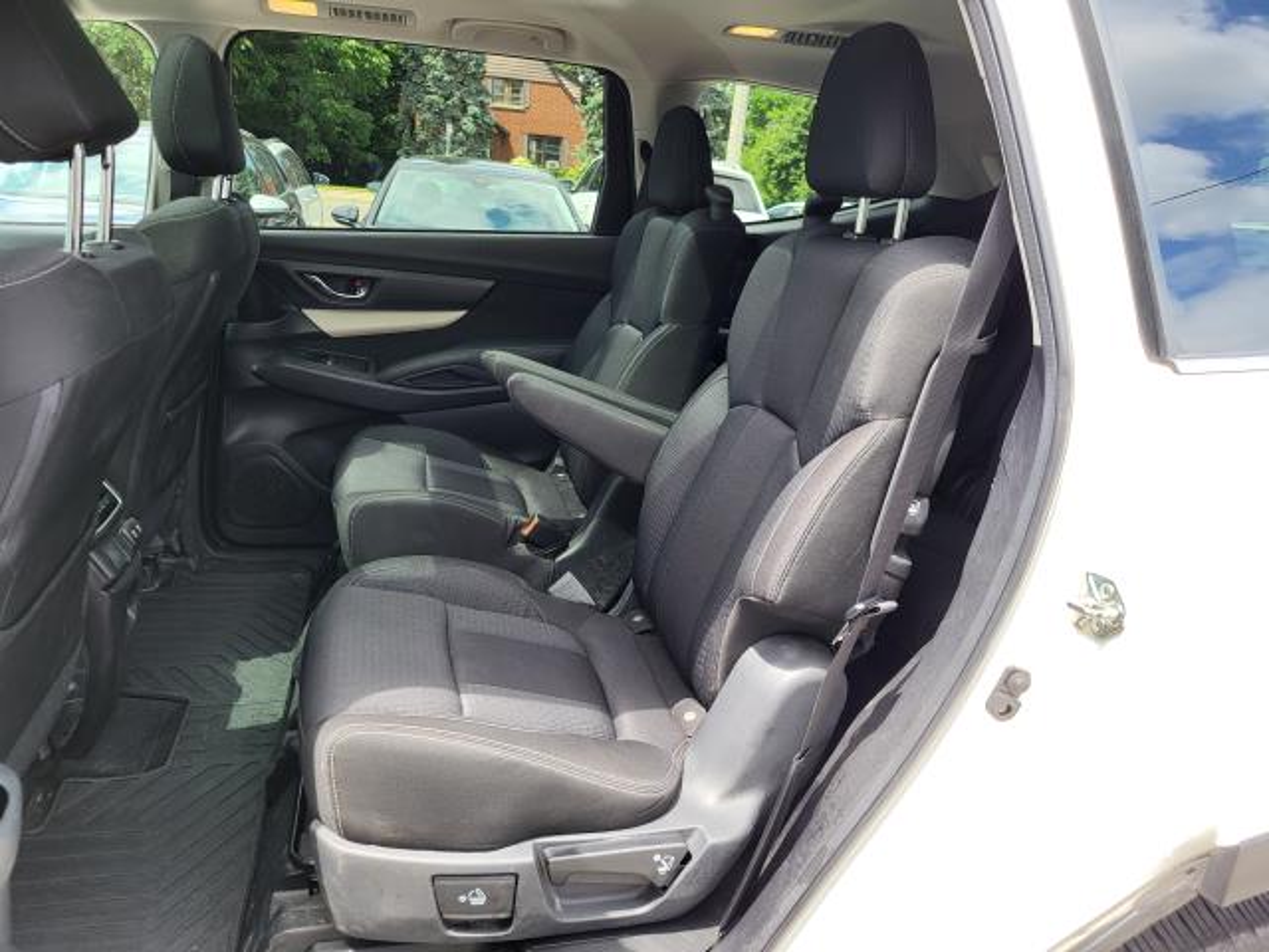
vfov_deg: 53.1
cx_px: 634
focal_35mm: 26
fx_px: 953
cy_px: 476
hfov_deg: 67.3
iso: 40
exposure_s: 1/322
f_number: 1.8
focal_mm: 5.4
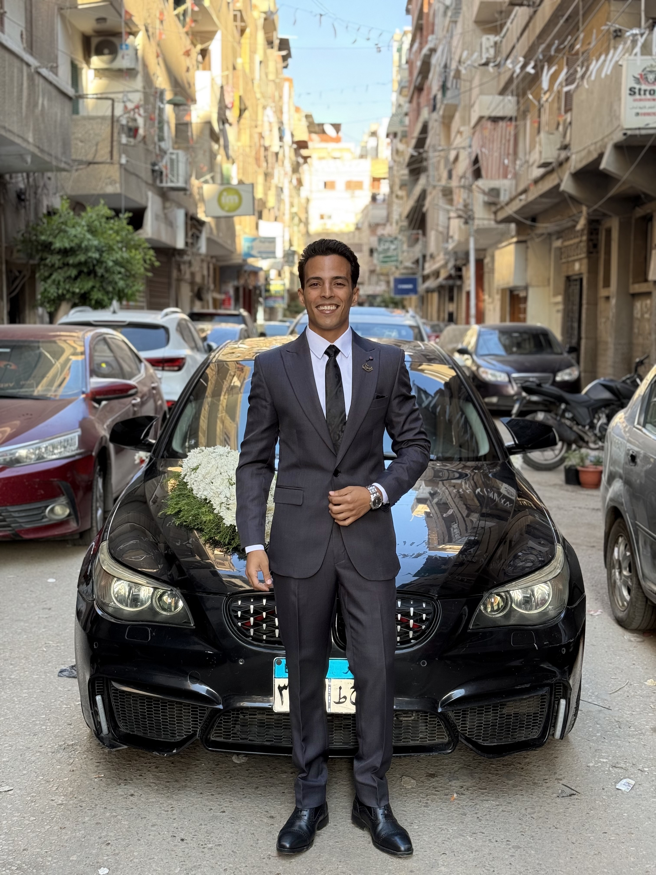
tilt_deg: -5.5
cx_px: 328
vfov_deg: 39.7
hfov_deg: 30.3
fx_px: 1213
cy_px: 438
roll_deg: -0.5
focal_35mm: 48
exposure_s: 1/136
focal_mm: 6.76
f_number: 1.78
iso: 50
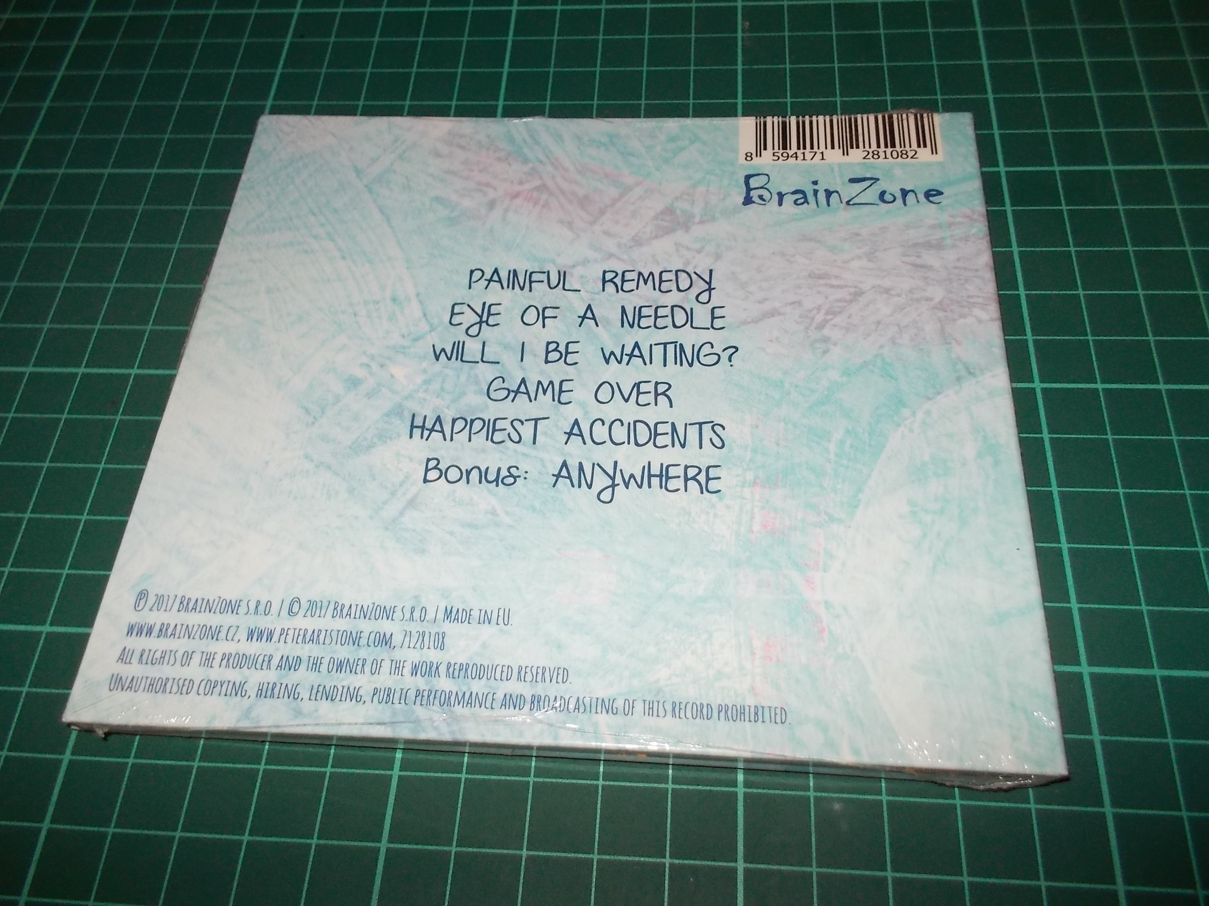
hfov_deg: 61.7
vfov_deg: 48.2
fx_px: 1013
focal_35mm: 29
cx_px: 604
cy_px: 453
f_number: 3.3
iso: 200
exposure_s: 1/30
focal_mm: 4.1
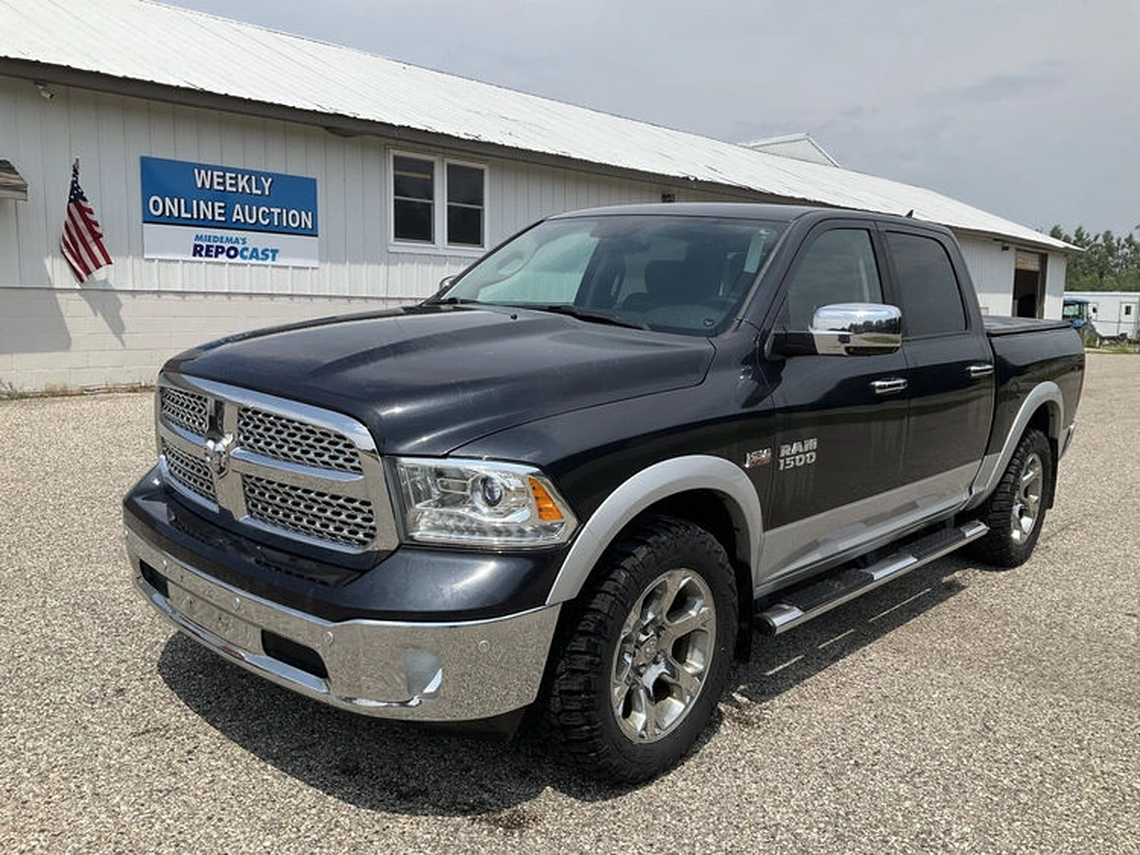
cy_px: 428
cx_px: 570
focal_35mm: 29
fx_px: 955
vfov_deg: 48.3
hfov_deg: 61.6
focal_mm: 3
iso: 25
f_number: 1.8
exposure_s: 1/2801
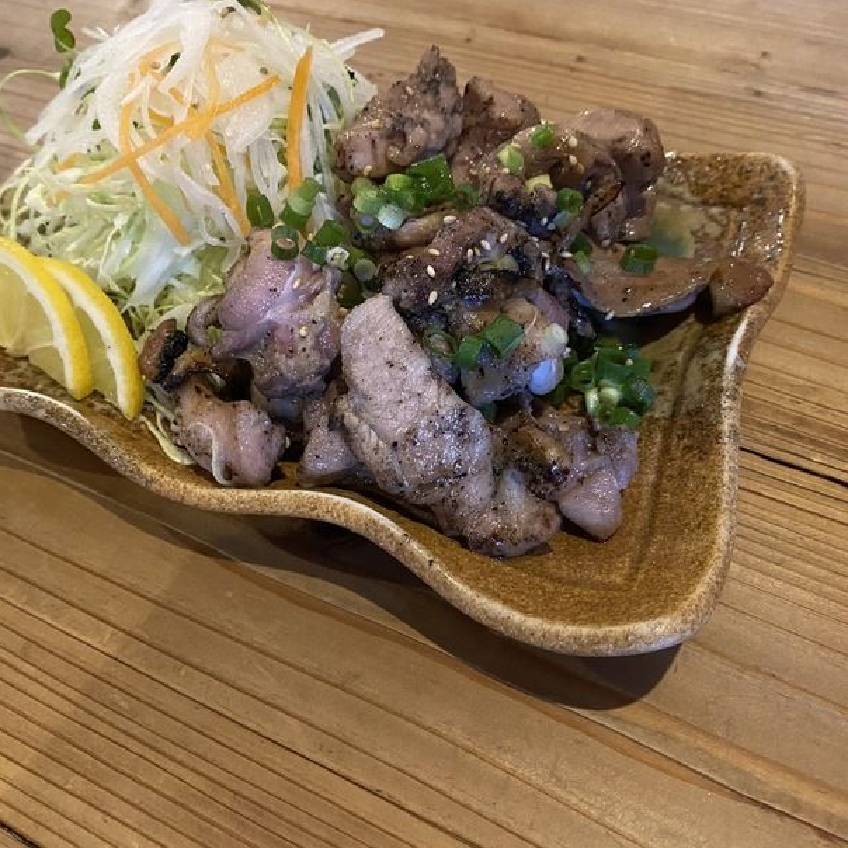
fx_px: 859
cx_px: 377
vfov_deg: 52.5
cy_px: 423
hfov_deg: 52.4
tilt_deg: -49.8
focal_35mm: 31
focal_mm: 4.25
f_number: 1.8
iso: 800
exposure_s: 1/30
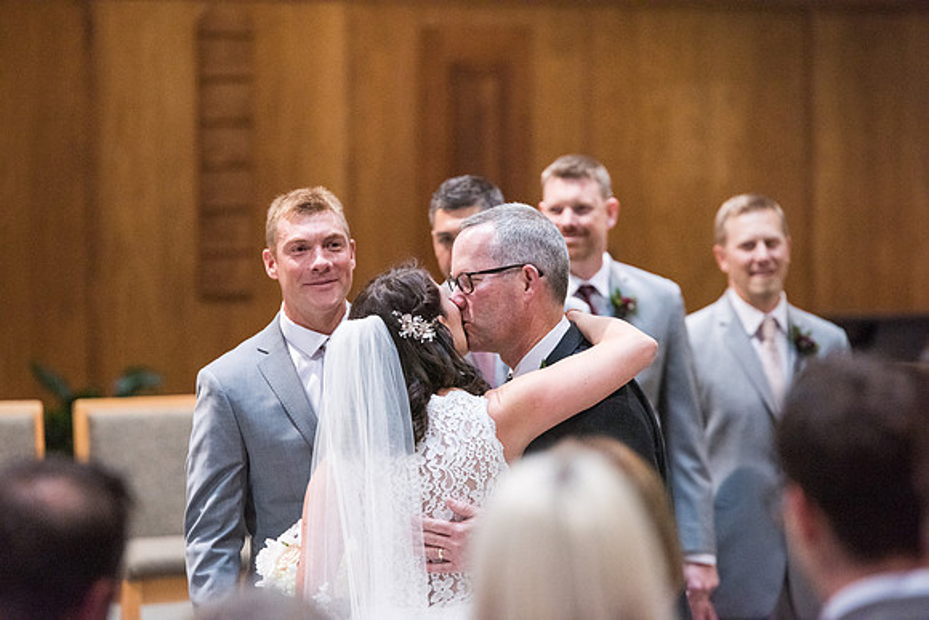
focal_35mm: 200
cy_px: 310
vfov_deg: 6.9
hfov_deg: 10.3
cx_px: 464
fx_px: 5162
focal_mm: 200
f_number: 3.5
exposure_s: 1/320
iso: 2500
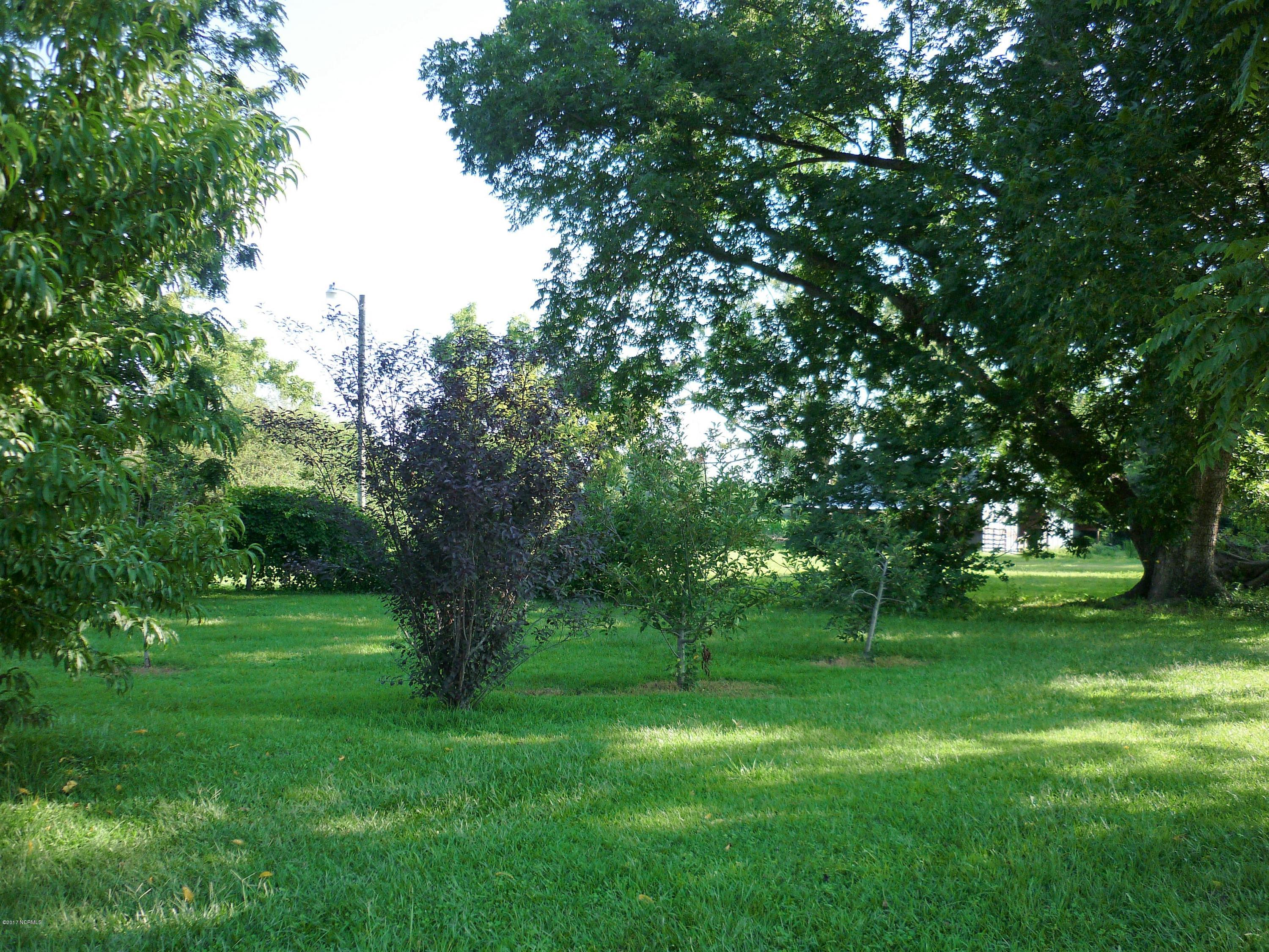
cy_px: 476
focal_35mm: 33
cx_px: 634
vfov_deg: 42.9
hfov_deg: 55.4
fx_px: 1210
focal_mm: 5.5
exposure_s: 1/200
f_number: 2.8
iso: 80
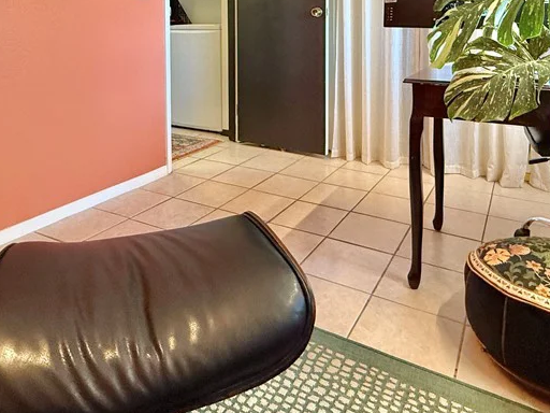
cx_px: 287
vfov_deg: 45.1
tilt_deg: -1.9
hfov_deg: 63.4
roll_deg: +0.5
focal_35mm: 28
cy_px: 40
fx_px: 445
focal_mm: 2.22
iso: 400
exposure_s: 1/60
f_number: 2.2
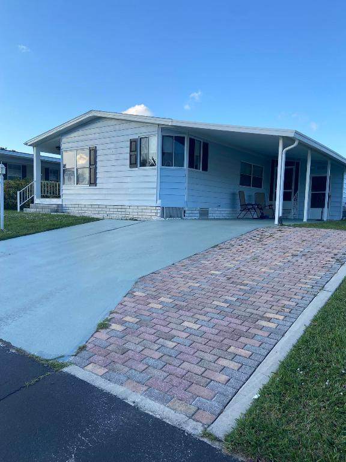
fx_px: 347
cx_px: 173
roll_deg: -0.9
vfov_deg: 67.3
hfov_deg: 53.1
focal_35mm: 26
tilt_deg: -4.0
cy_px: 231
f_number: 1.8
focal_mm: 4.25
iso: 32
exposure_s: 1/990
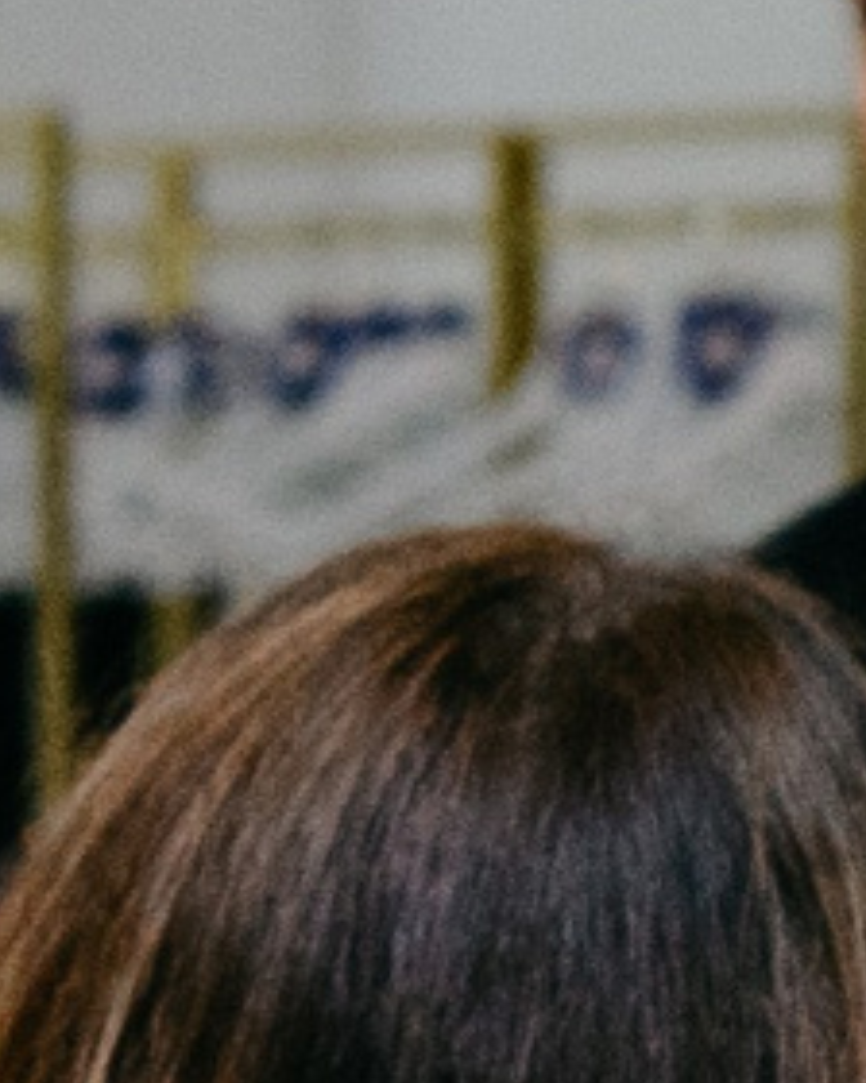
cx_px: 4251
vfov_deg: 4.1
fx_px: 14930
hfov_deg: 3.1
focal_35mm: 466
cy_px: -163
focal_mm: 38
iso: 500
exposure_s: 1/160
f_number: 4
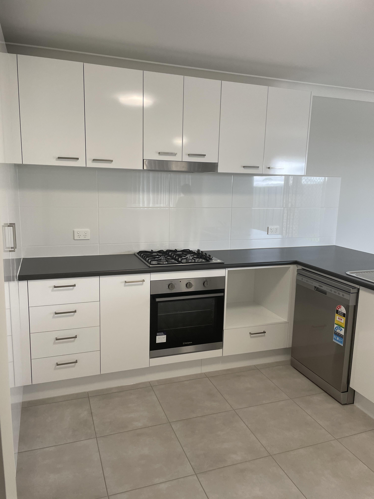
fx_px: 375
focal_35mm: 26
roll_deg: -0.9
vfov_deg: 67.3
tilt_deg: -10.3
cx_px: 187
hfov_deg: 53.1
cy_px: 250
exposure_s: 1/100
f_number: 1.6
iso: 100
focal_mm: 4.2
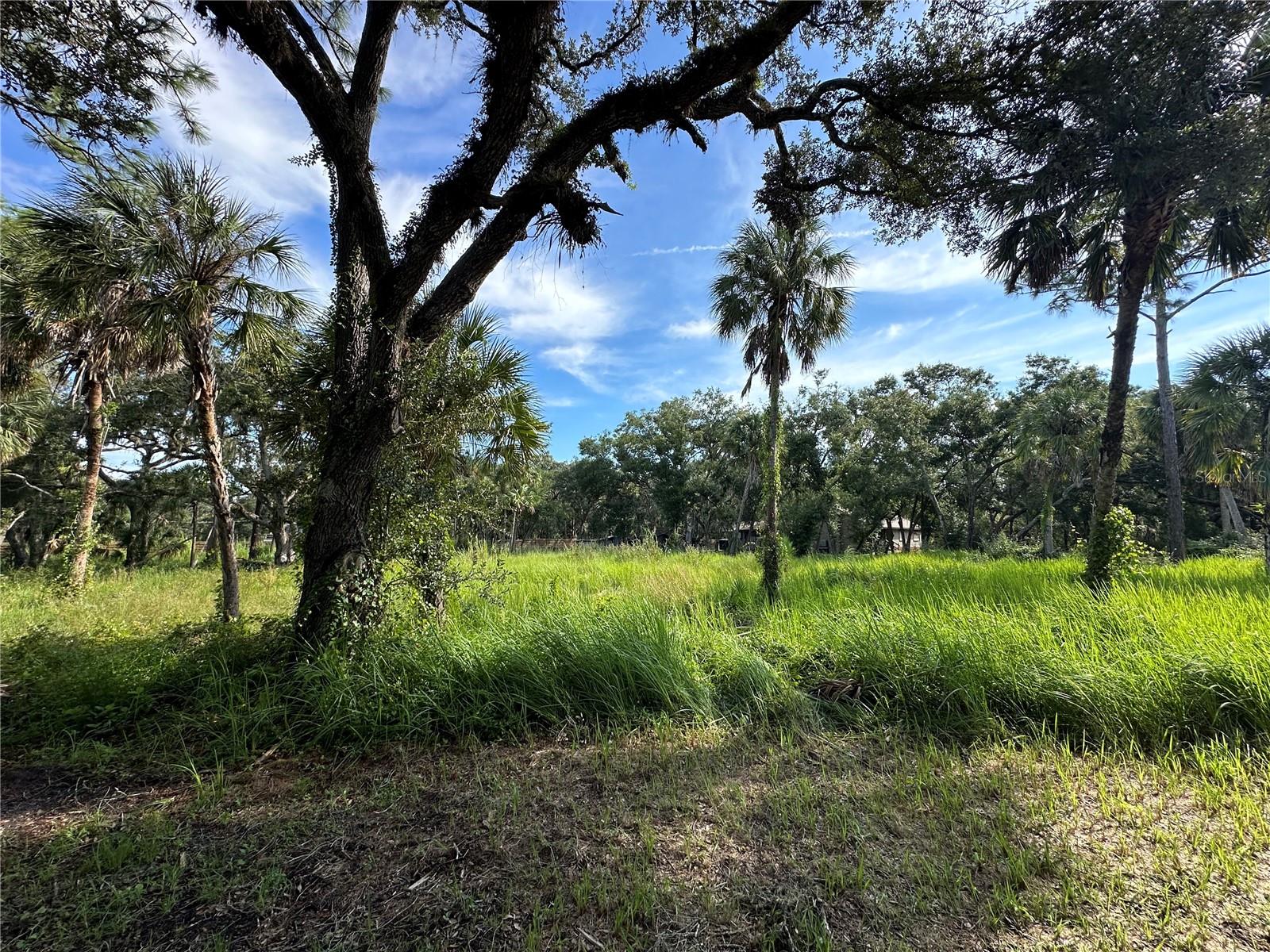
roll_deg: -0.6
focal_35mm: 14
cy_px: 476
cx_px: 635
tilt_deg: +6.4
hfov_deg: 102.1
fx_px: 514
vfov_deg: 85.7
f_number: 2.2
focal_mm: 2.22
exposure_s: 1/917
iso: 50
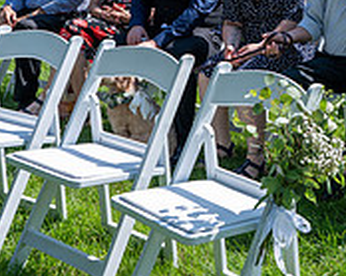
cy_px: -40
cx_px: 340
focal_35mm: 75
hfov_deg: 24.3
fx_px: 768
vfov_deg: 19.4
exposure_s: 1/250
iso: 100
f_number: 5.6
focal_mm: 24
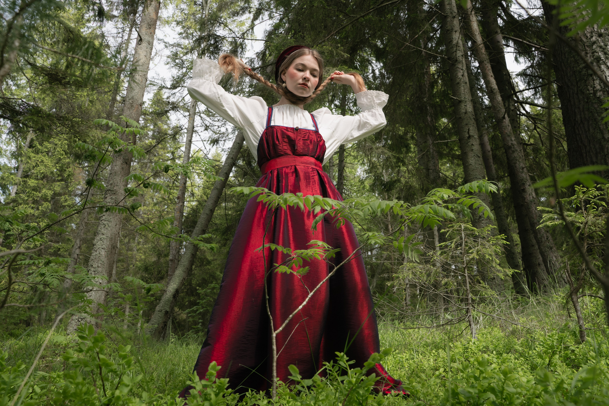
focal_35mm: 28
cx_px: 304
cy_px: 203
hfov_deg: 65.5
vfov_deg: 46.4
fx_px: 474
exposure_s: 1/200
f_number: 8
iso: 200
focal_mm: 28
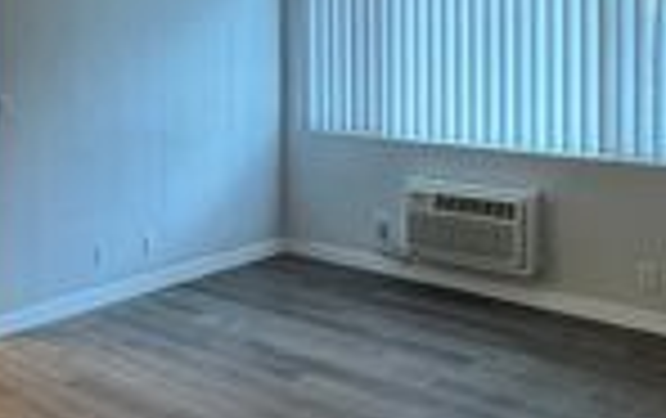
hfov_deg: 36.3
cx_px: 2
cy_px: 31
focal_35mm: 50
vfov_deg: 25.0
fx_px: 909
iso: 200
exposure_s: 1/120
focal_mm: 2.22
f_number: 2.2
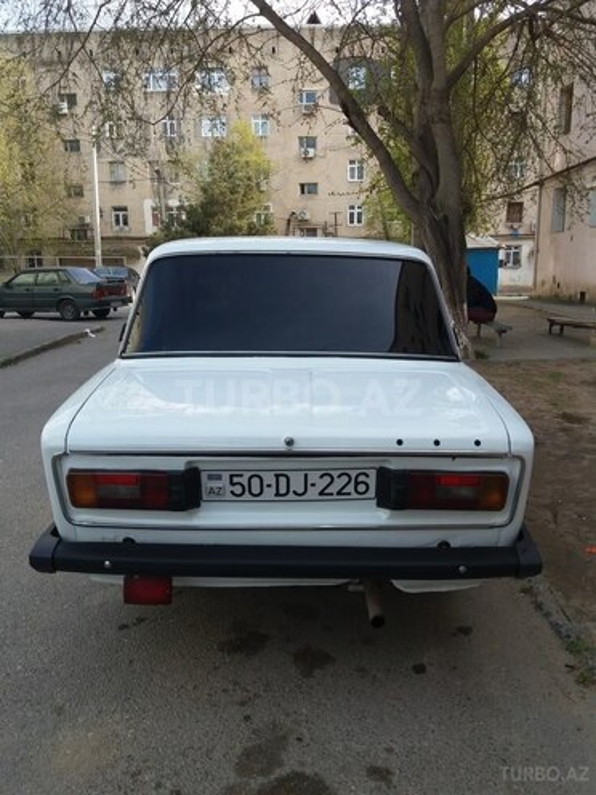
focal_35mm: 28
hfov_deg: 49.7
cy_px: 398
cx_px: 298
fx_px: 643
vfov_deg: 63.4
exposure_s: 1/295
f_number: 1.9
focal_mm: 3.7
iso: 64
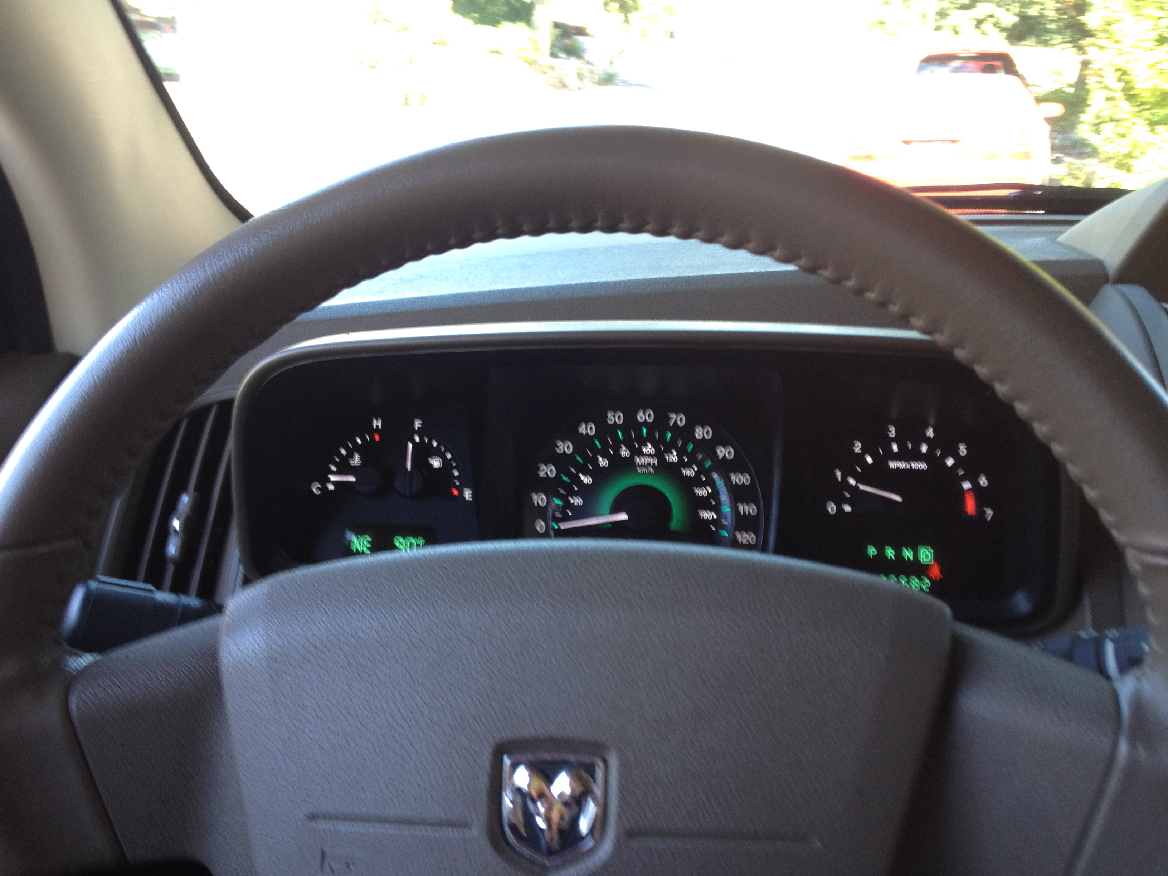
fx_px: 1181
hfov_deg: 52.6
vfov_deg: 40.7
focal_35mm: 35
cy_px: 438
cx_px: 584
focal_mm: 4.28
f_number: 2.4
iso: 50
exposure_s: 1/40
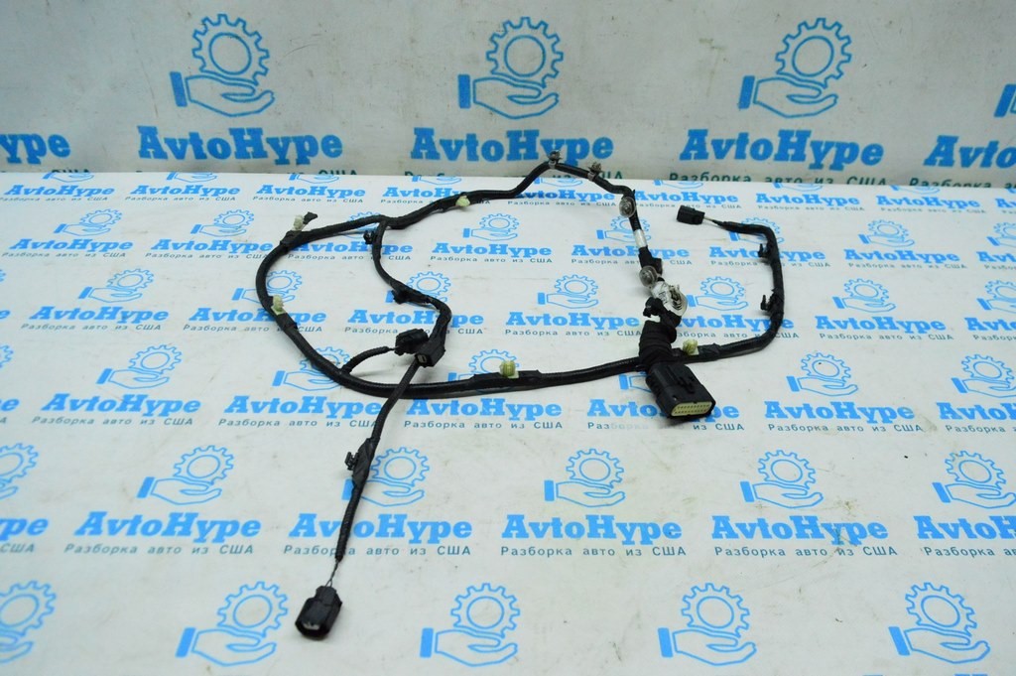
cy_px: 338
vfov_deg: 47.9
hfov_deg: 67.4
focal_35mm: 27
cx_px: 508
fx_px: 761
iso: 6400
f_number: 6.3
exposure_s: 1/640
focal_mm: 18
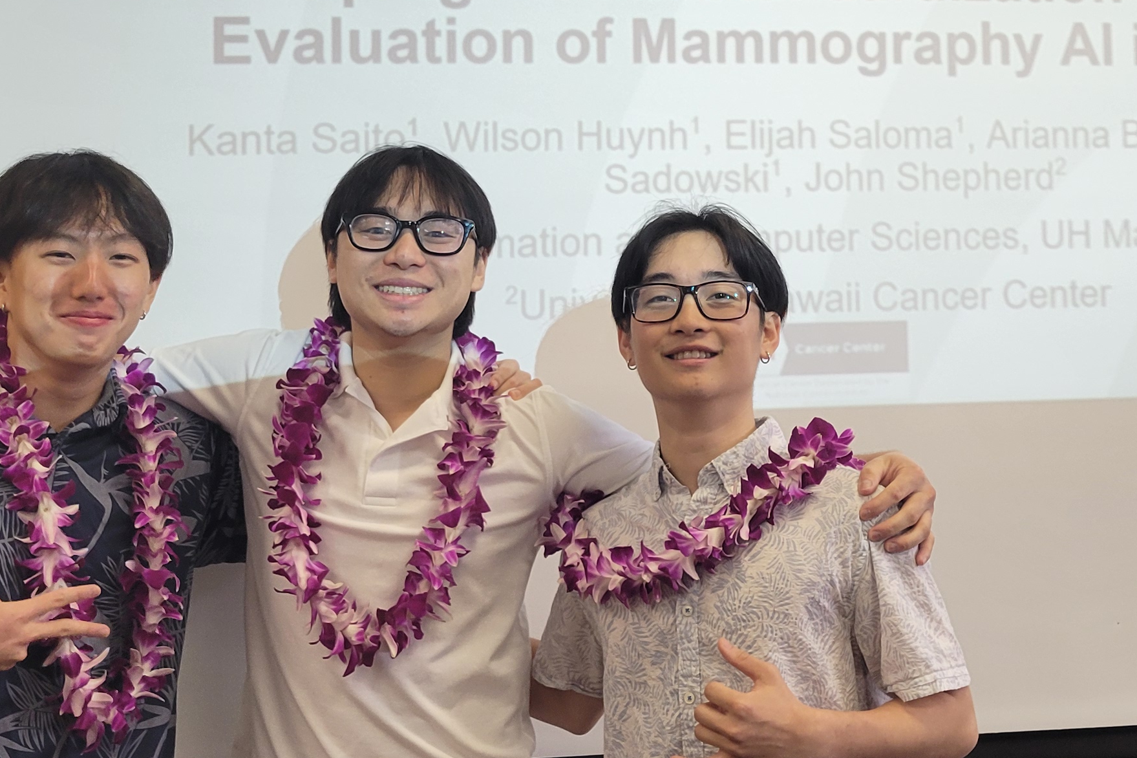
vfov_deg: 21.6
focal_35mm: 62
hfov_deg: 32.4
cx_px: 596
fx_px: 1958
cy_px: 141
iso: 100
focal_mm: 5.4
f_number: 1.8
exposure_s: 1/120
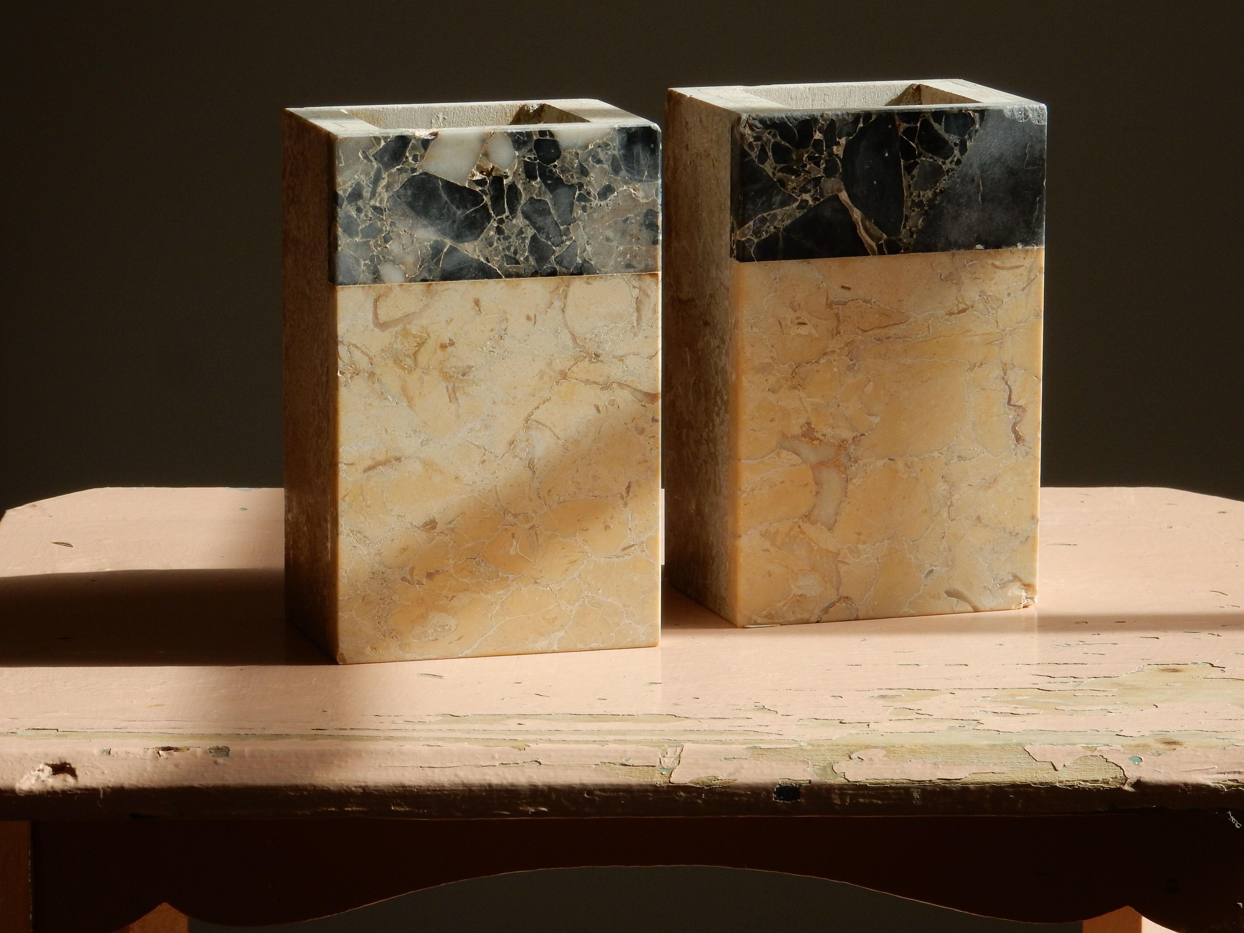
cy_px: 466
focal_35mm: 139
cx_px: 622
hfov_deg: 14.2
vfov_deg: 10.7
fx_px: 4995
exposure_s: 1/250
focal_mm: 24.7
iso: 125
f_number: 6
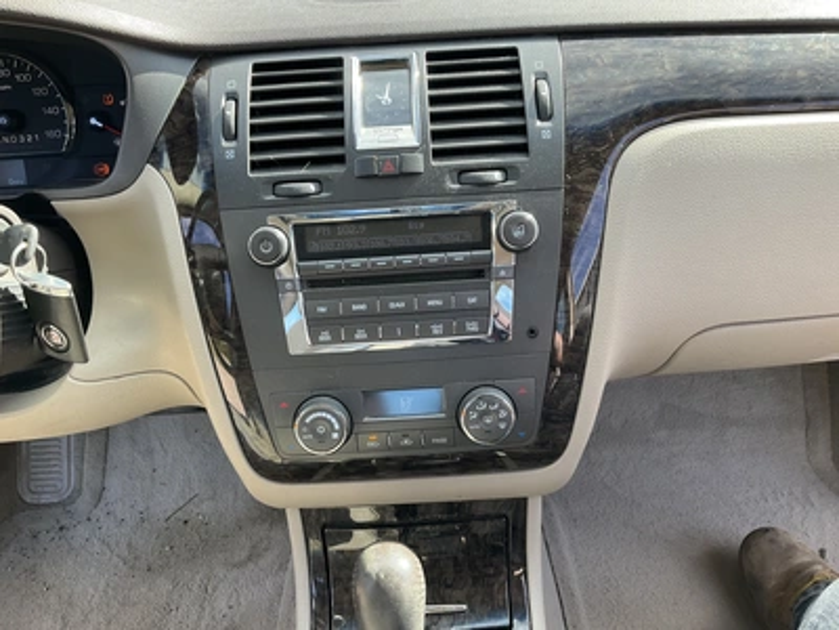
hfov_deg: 61.7
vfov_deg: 48.2
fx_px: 703
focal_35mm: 29
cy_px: 315
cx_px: 420
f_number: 1.8
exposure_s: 1/122
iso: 25
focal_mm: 3
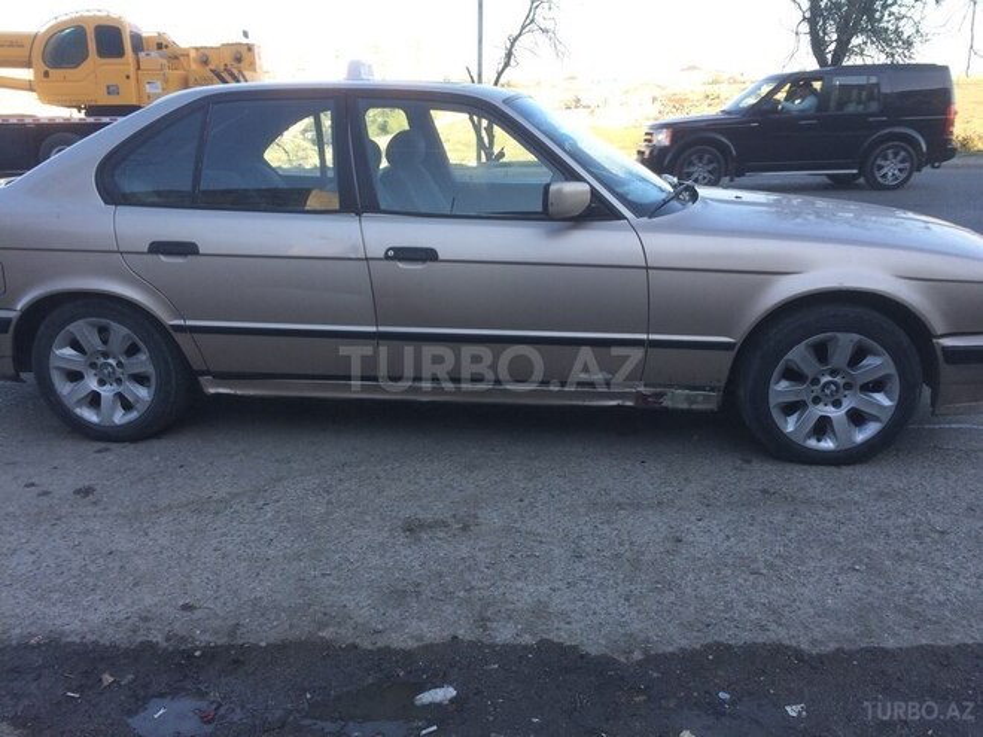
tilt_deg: -15.0
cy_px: 368
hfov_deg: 61.7
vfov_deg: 48.2
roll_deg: +1.8
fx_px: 824
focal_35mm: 29
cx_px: 492
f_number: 2.2
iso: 32
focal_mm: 4.15
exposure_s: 1/316
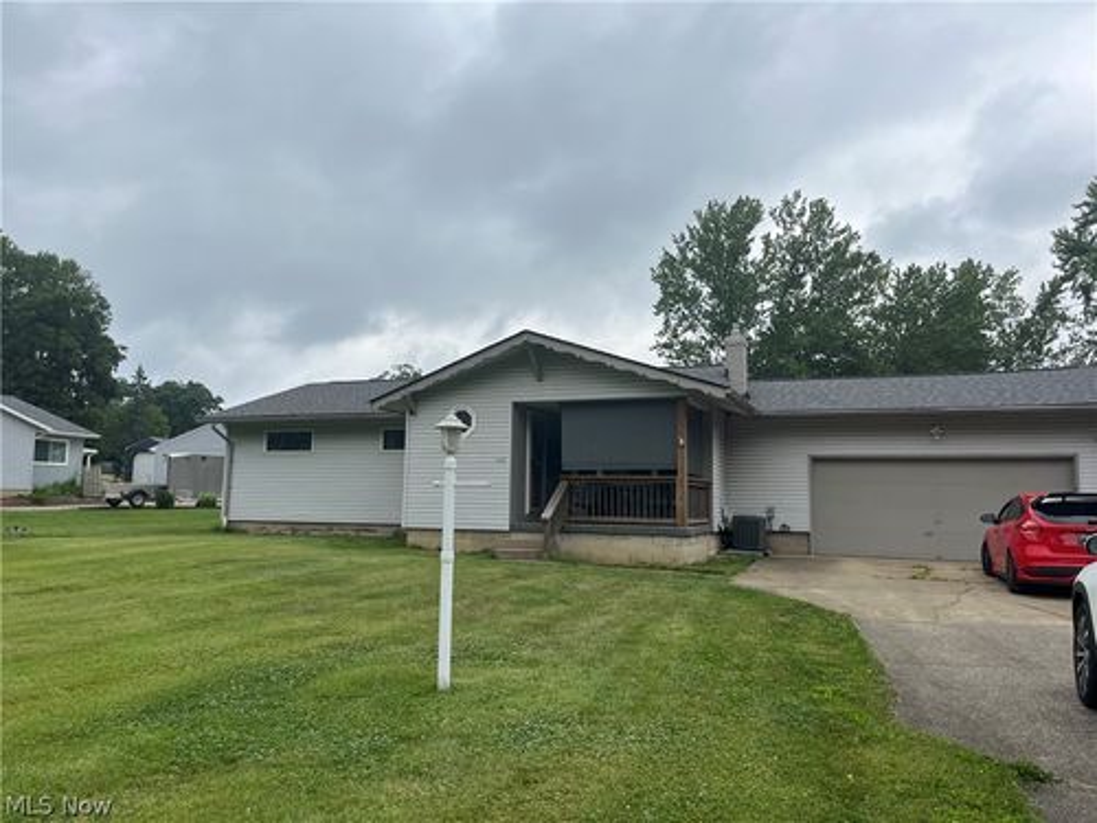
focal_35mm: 26
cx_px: 548
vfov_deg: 53.1
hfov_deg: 67.3
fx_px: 824
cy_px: 412
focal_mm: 5.1
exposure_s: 1/3745
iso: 50
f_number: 1.6
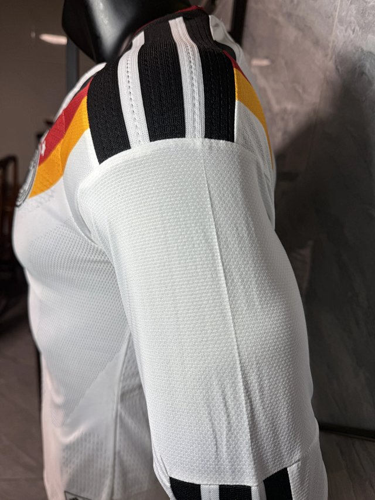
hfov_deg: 56.8
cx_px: 188
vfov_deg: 71.6
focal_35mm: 24
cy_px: 250
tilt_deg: -20.4
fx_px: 347
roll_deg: -5.9
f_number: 1.78
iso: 80
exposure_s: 1/100
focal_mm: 6.76
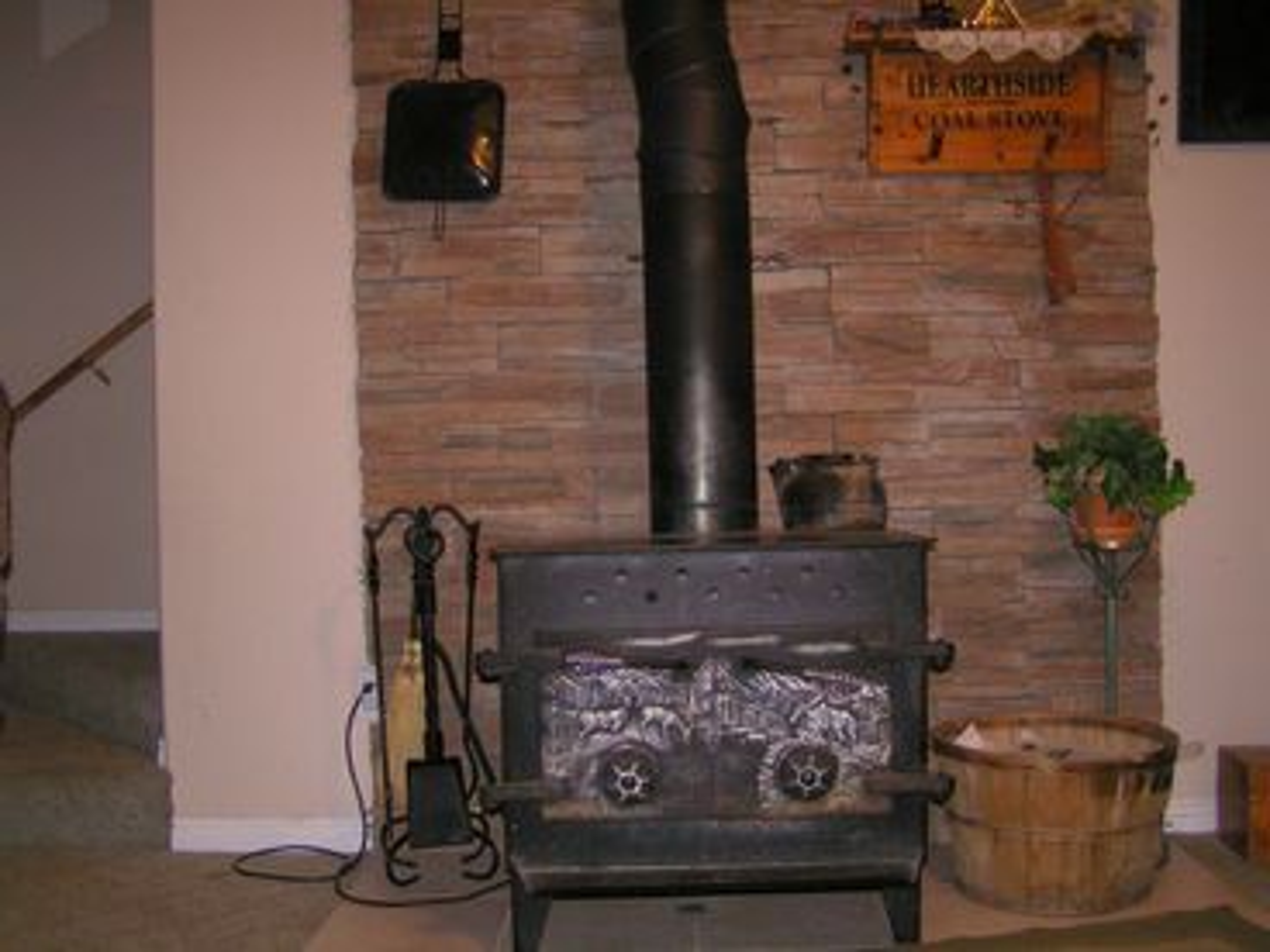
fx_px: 1394
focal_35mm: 38
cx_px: 635
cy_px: 476
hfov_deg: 49.0
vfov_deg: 37.7
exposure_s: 1/40
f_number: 2.8
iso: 200
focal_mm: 5.8
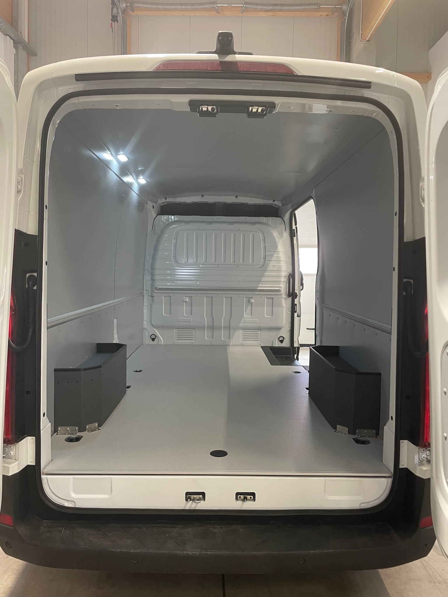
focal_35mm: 26
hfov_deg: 53.0
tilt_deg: -5.0
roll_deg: -0.9
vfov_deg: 67.3
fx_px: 449
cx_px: 224
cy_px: 298
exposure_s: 1/50
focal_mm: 4.2
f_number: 1.6
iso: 250
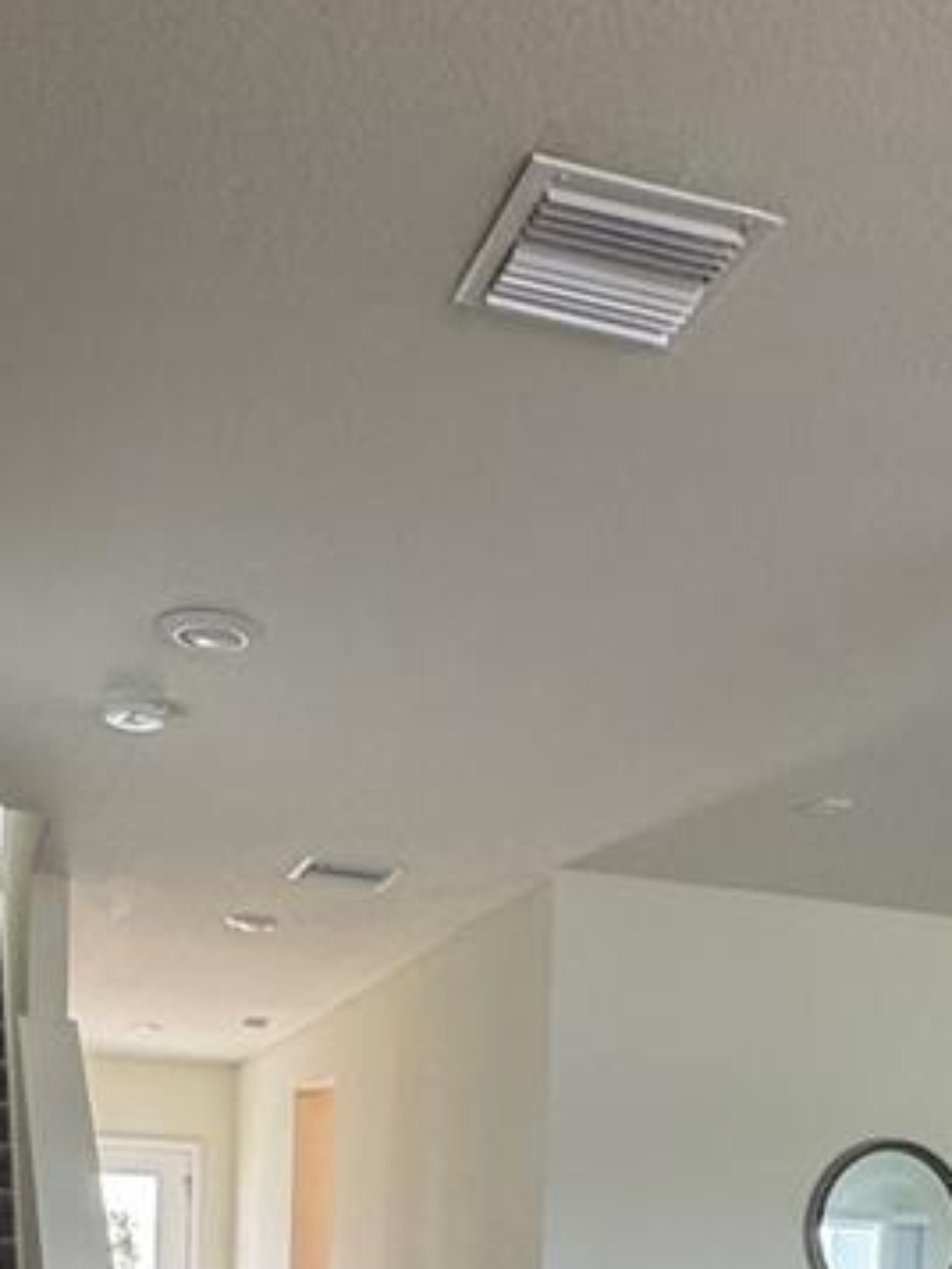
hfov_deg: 30.8
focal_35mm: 47
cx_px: 568
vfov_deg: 34.9
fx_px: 1722
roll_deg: -2.3
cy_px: 1386
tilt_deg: -2.4
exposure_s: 1/60
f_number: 2.2
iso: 250
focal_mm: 2.22
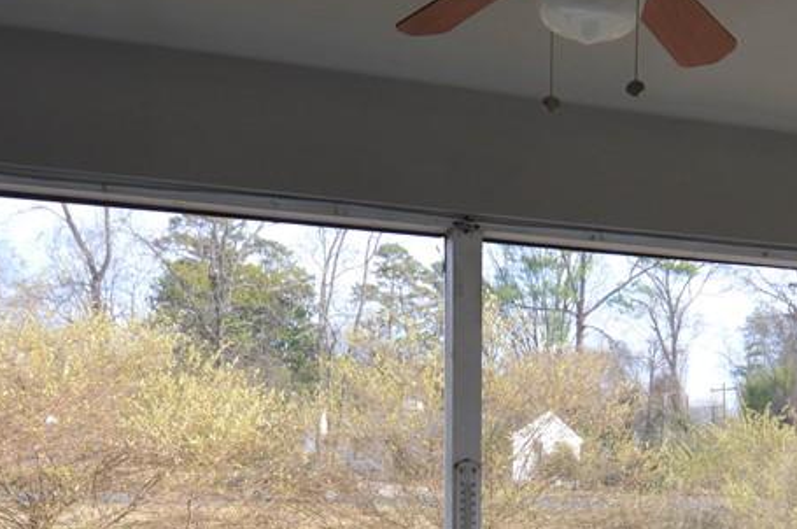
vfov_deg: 28.3
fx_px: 951
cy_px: 580
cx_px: 577
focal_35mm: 43
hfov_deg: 44.3
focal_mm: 12
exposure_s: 1/100
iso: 100
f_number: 5
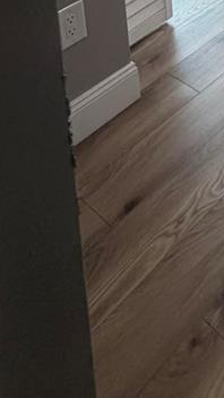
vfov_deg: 25.4
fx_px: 549
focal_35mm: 52
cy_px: -245
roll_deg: +0.0
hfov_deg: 18.3
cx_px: 400
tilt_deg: -8.8
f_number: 2.2
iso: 200
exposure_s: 1/120
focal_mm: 2.22
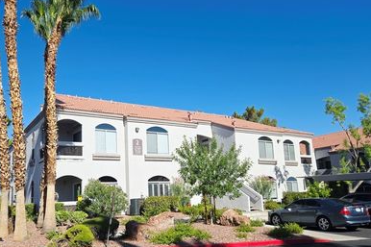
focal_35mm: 31
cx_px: 139
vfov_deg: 42.1
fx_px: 319
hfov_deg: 59.5
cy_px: 146
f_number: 1.8
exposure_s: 1/2643
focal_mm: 5.4
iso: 25
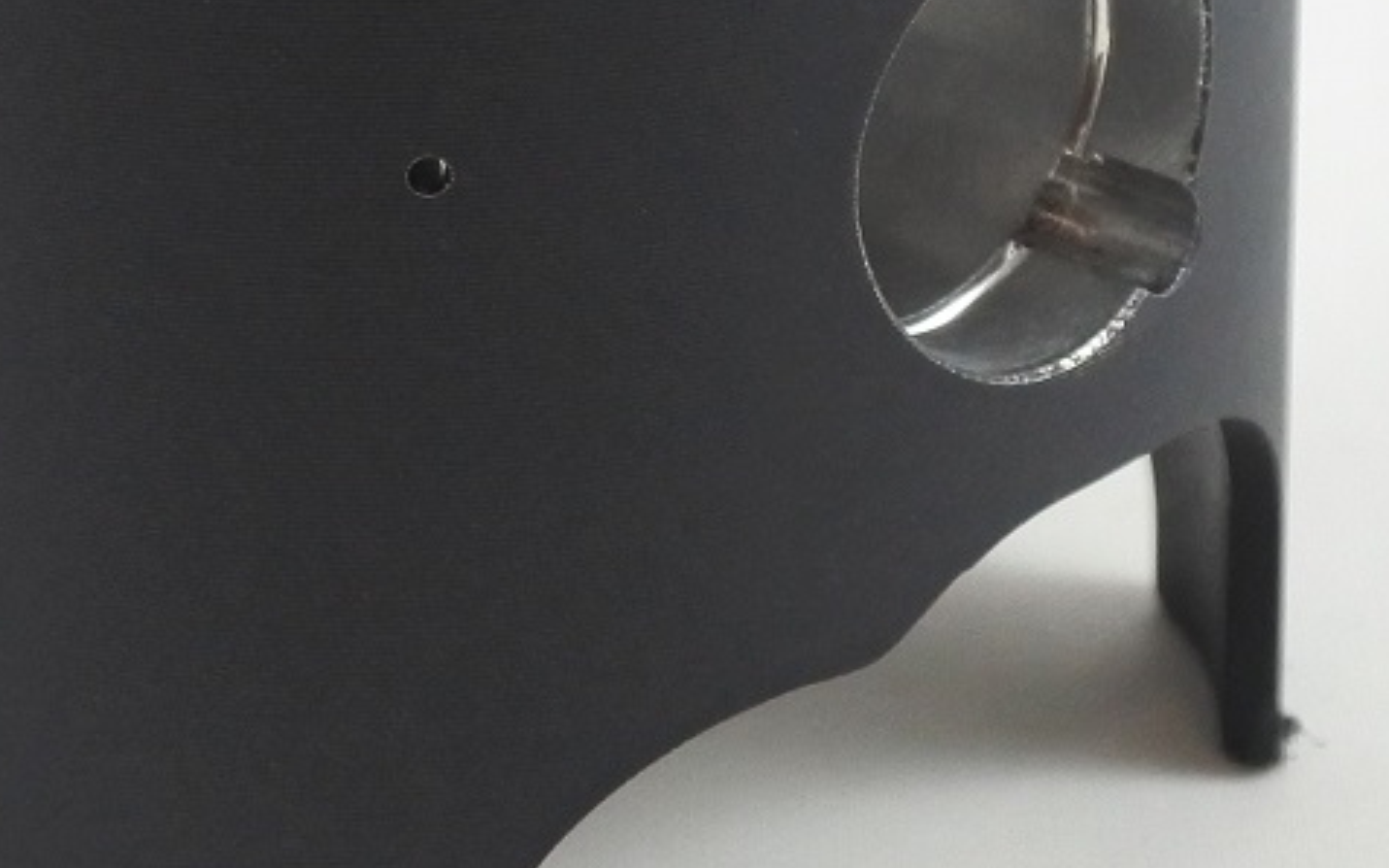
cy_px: 6
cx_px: 365
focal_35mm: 158
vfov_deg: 8.3
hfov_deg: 13.2
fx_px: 5980
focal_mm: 16.1
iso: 640
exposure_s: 1/125
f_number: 4.5
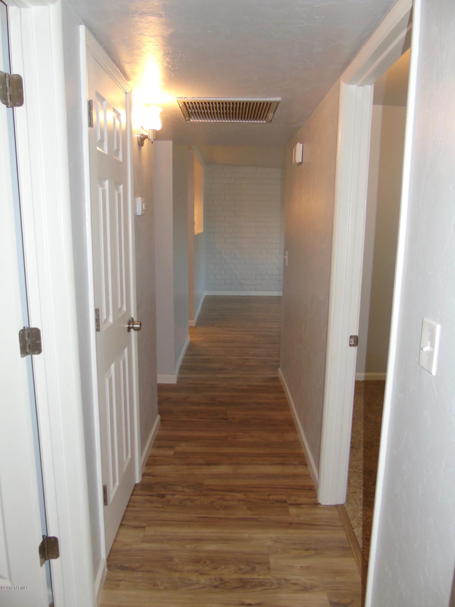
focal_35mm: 25
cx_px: 228
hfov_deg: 54.9
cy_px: 304
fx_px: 438
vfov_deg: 69.4
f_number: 3.4
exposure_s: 1/30
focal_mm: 4.4
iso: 200
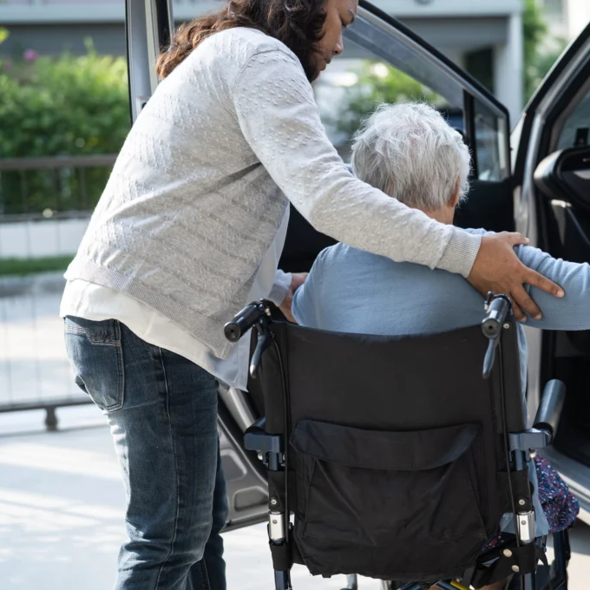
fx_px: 1234
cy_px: 295
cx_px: 398
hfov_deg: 26.7
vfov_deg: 26.9
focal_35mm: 64
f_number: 2.2
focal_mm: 50
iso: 100
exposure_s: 1/500
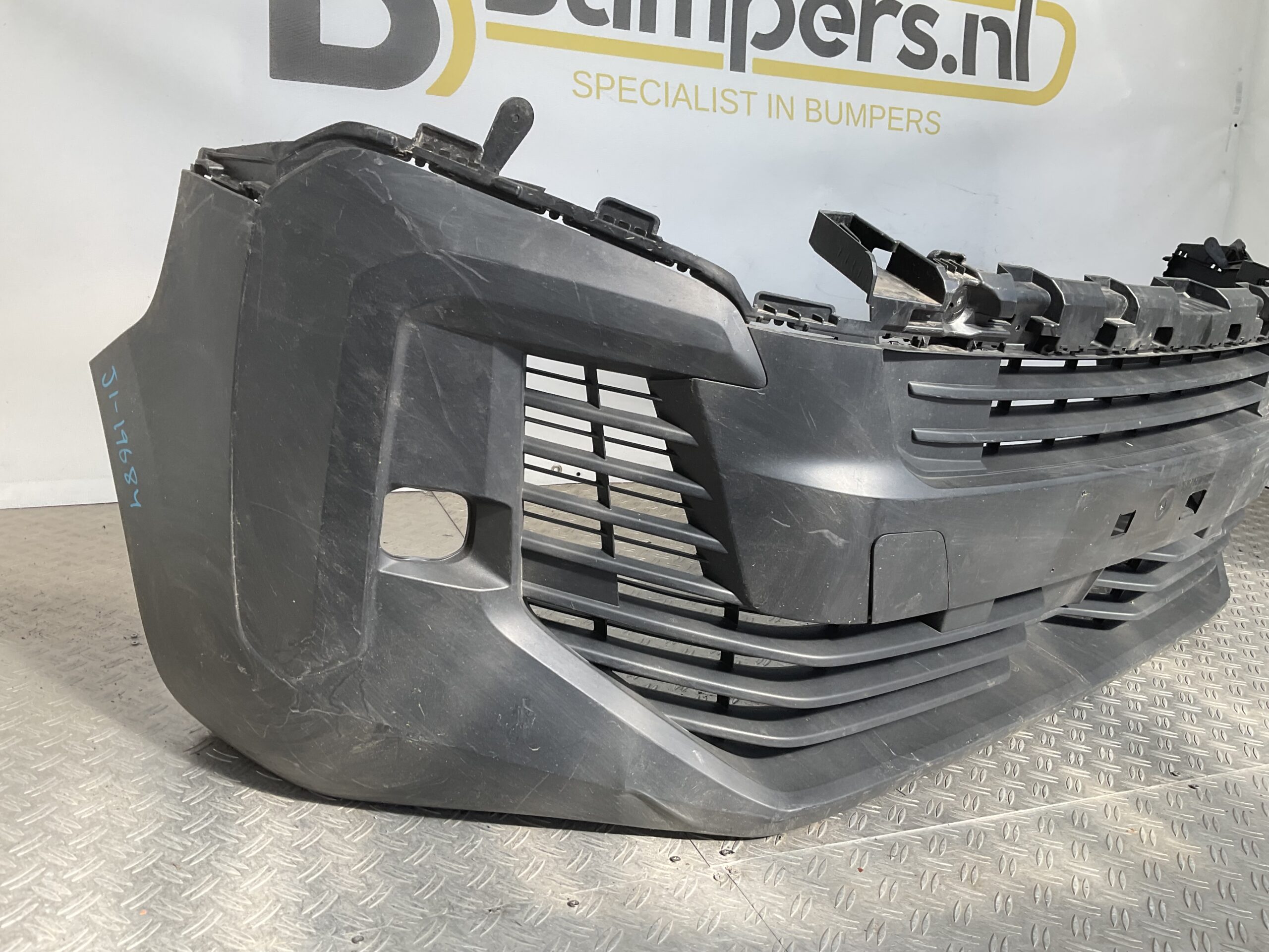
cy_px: 476
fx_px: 1063
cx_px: 634
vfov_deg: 48.2
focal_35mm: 29
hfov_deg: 61.7
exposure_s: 1/197
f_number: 1.8
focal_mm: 3
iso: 16
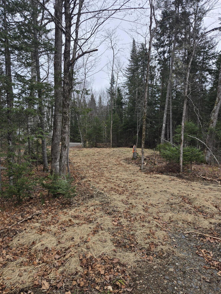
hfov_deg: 53.1
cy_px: 158
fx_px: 221
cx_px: 106
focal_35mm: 26
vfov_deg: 67.2
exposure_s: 1/238
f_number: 1.8
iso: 25
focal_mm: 5.4
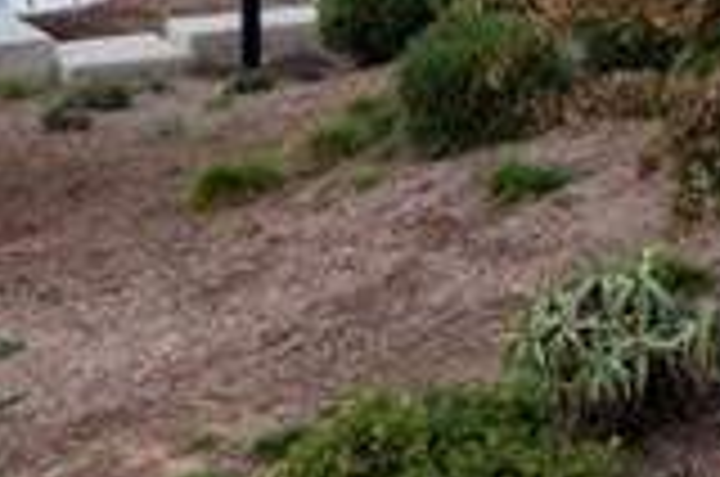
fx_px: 3972
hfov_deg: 10.0
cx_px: 1148
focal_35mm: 199
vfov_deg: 6.5
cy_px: -677
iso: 125
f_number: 9
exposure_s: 1/30
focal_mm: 31
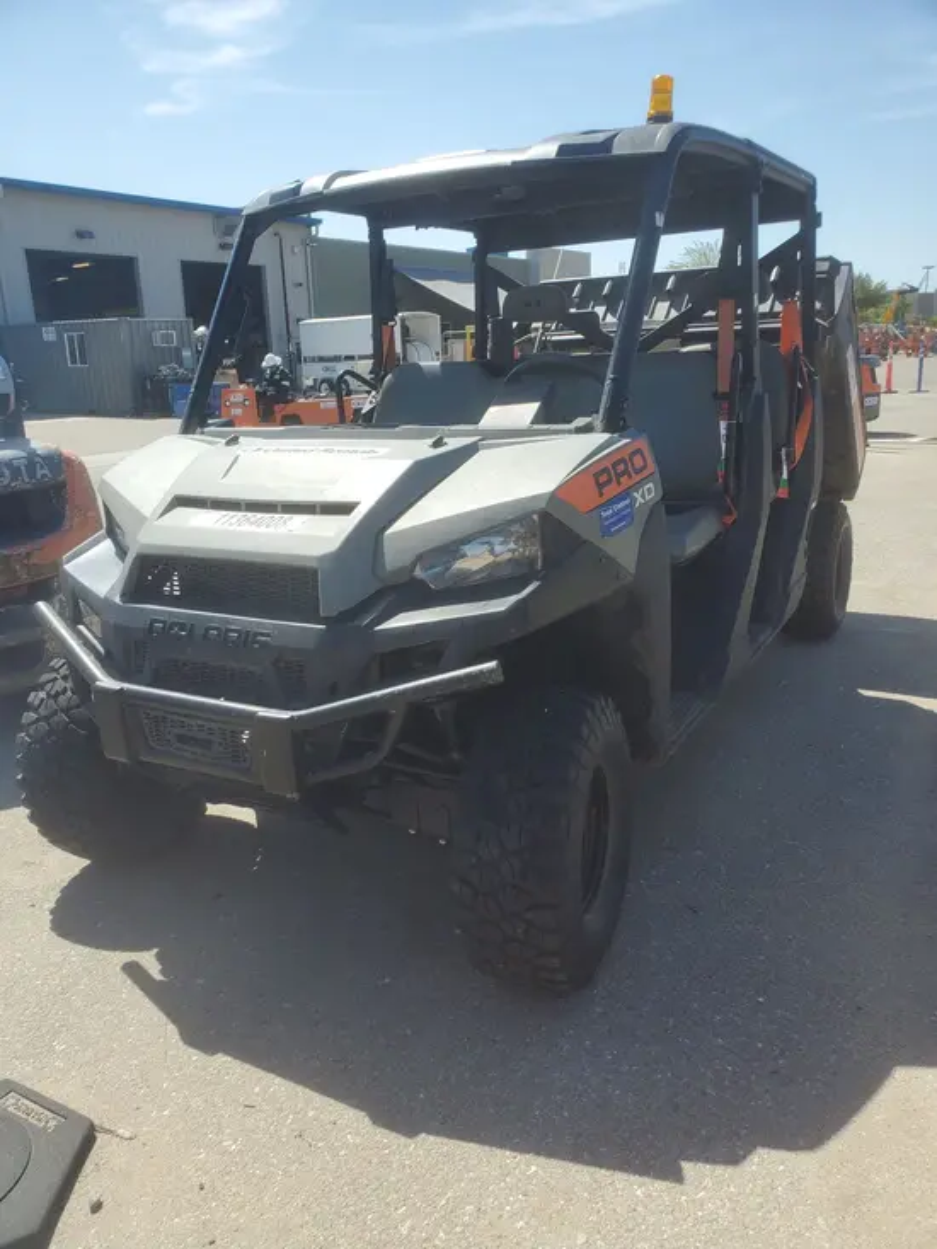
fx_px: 938
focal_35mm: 26
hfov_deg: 53.1
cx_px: 468
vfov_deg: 67.3
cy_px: 624
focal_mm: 4.3
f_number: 2.4
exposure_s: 1/1058
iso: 50
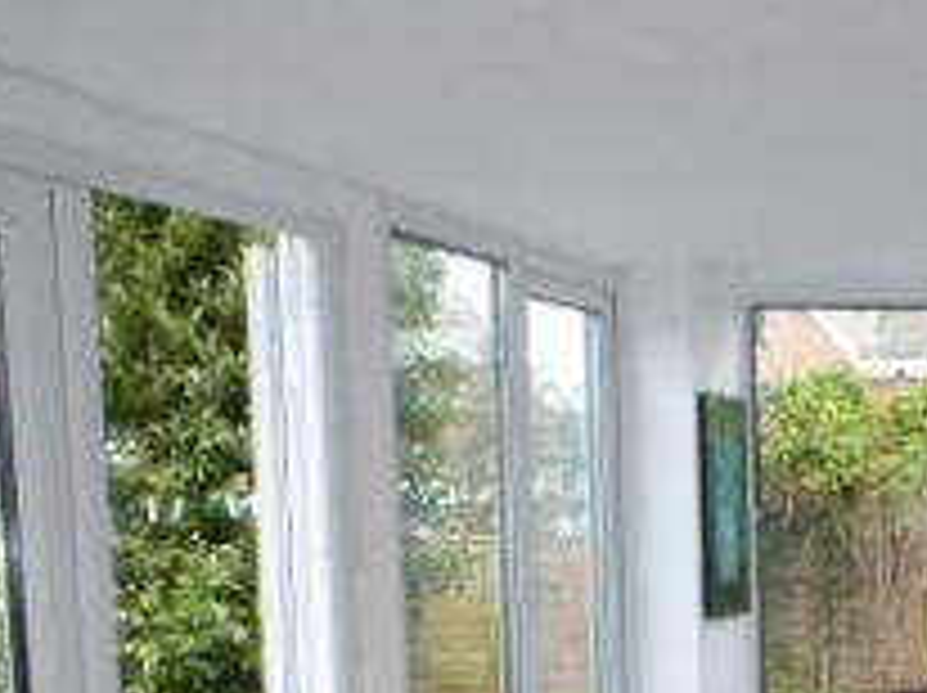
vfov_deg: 20.4
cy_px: 794
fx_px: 1819
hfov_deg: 26.5
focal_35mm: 68
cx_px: 997
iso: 100
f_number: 3.3
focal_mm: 4.3
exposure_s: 1/100
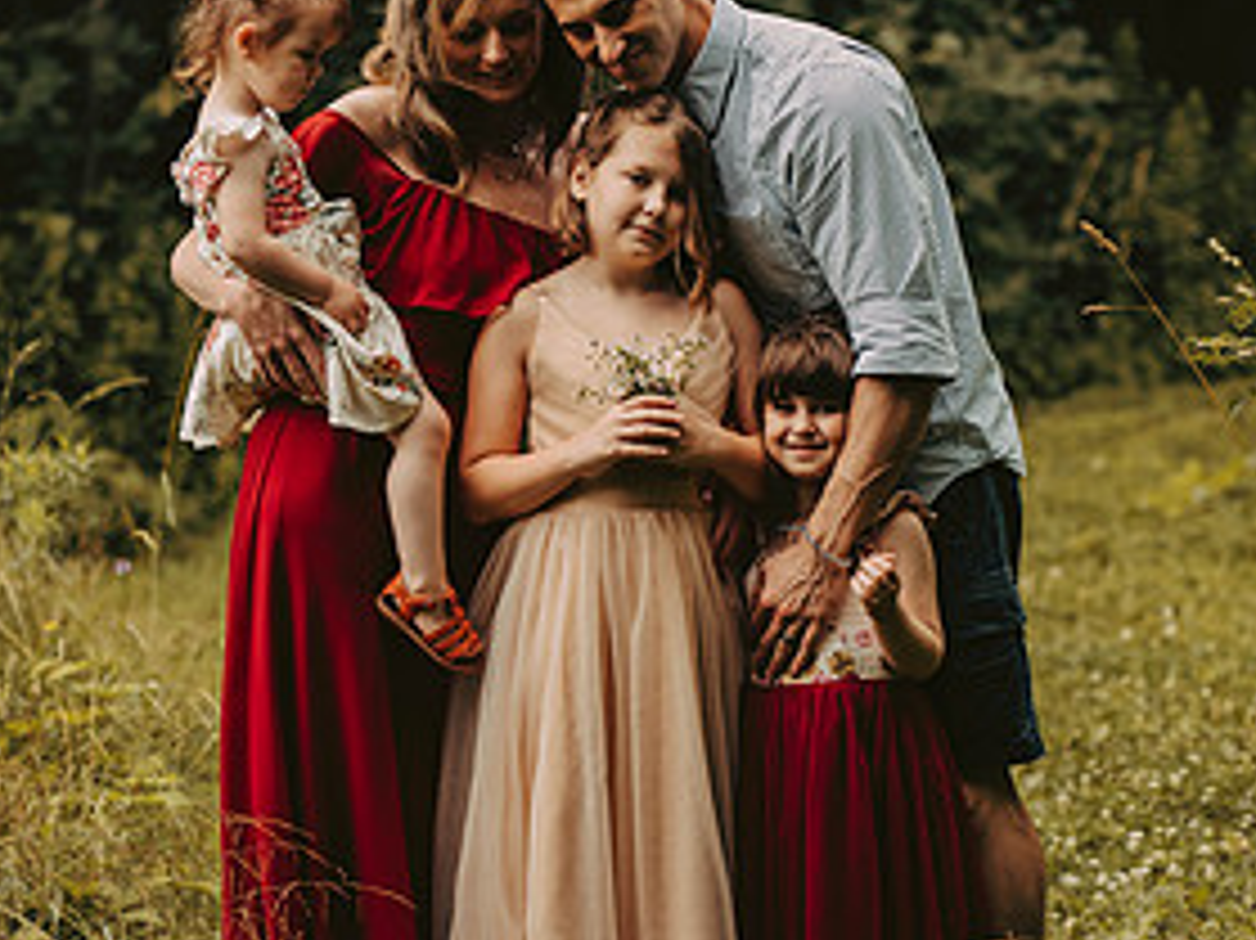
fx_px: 5730
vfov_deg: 9.4
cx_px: 635
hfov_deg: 12.5
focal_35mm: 158
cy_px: 409
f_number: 2.8
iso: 640
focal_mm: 102
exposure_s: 1/1250
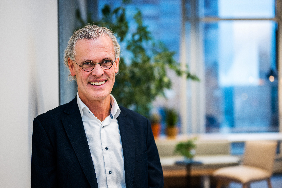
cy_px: 94
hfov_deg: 39.6
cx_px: 141
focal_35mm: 50
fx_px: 391
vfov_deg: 27.0
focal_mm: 50
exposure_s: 1/200
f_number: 1.8
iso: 800
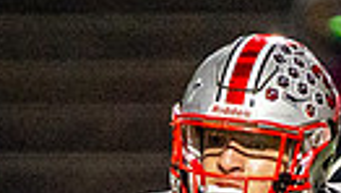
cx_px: 175
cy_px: 510
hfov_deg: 1.0
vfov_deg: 0.6
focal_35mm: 2100
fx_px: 19007
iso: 1600
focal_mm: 200
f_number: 2.8
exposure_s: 1/1000
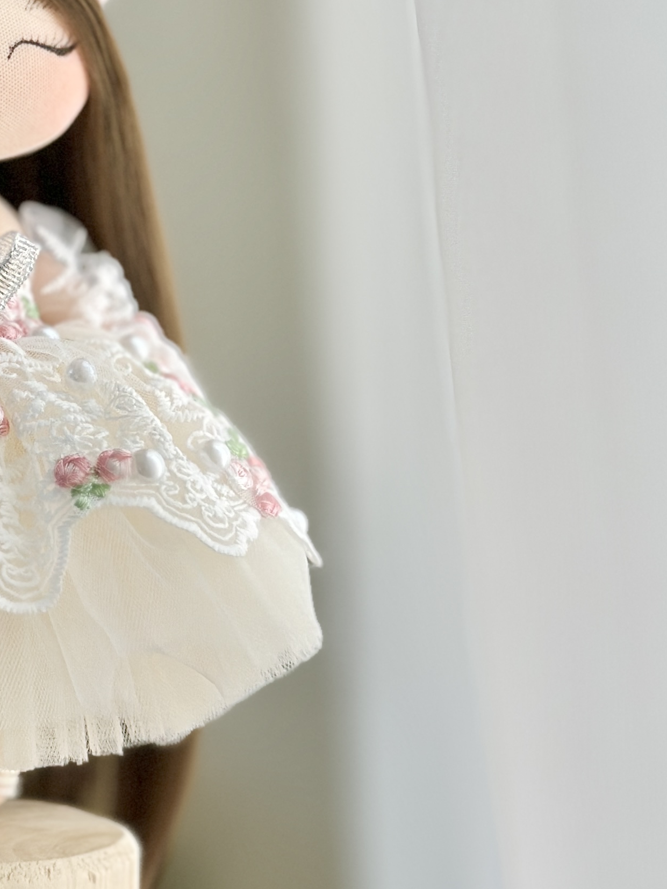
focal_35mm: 117
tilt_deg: -6.8
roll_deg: +7.0
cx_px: -16
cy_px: 230
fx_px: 3005
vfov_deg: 16.7
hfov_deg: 12.5
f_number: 1.78
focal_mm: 6.86
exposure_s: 1/102
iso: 80
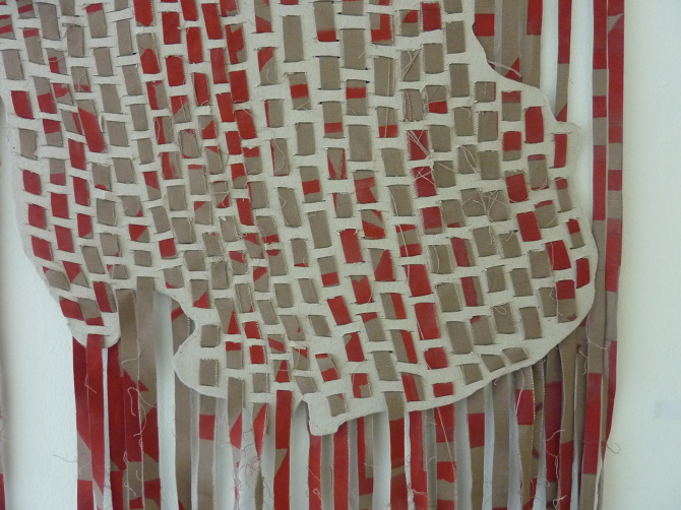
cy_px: 255
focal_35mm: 25
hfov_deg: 69.4
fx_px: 492
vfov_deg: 54.9
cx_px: 340
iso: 400
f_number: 3.3
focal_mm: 4.1
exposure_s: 1/30
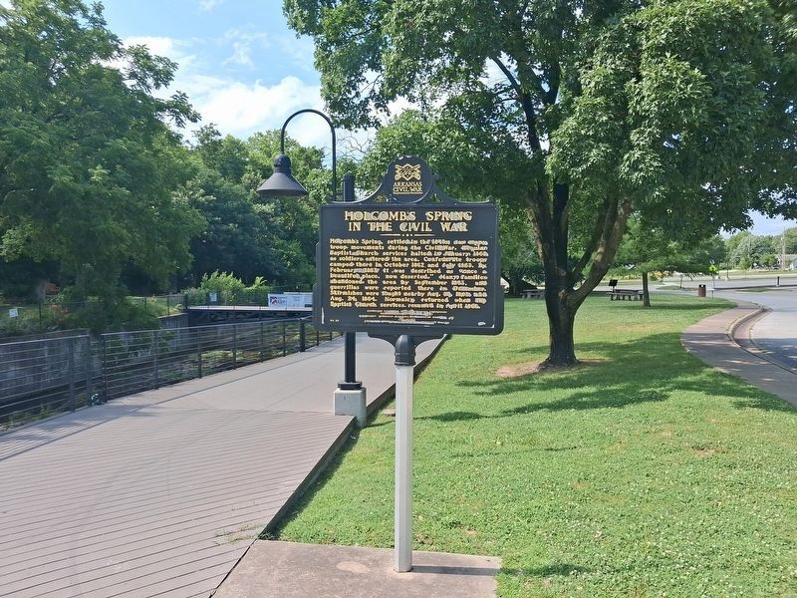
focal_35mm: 27
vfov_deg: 51.4
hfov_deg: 65.3
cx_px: 398
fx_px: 622
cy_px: 299
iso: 25
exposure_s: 1/510
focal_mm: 4
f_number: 1.8
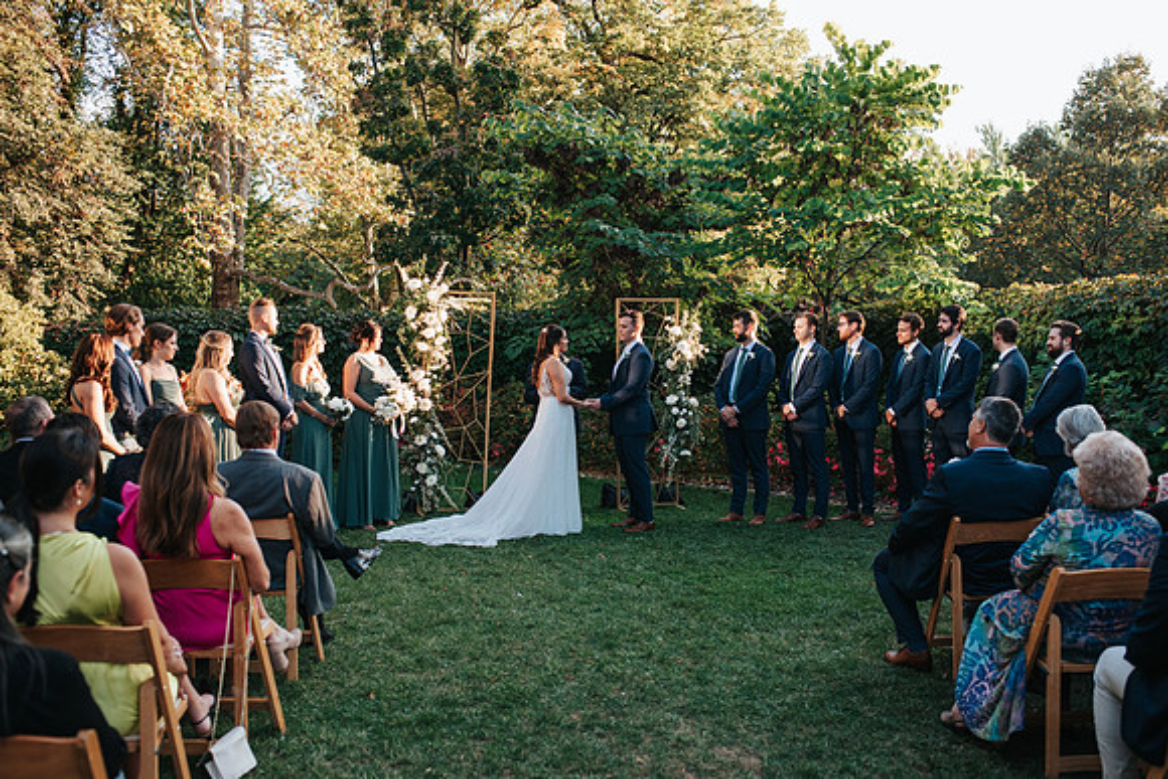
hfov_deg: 51.6
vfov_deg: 35.7
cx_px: 598
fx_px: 1209
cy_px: 408
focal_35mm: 37
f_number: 3.2
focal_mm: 35
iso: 1000
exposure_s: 1/1000
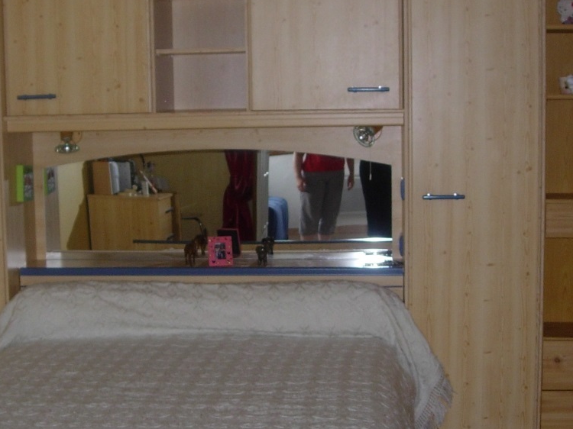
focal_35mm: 73
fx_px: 1208
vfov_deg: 20.1
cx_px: 206
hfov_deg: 26.6
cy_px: 246
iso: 79
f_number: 2.8
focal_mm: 7.8
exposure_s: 1/64
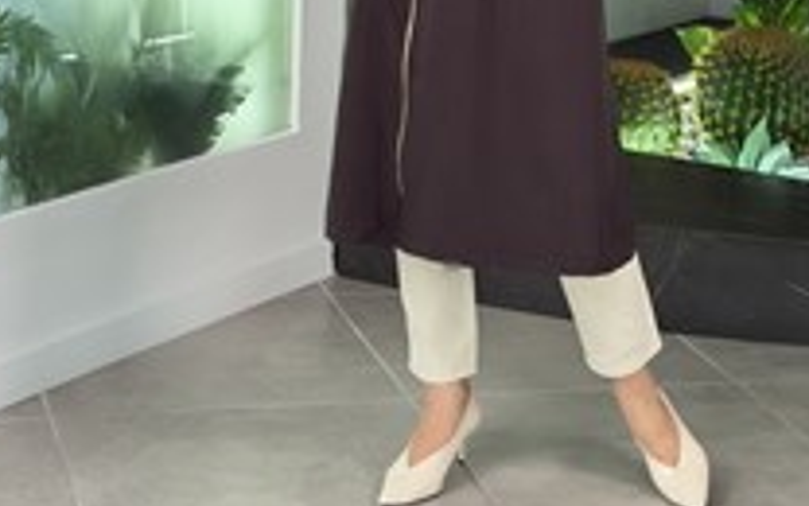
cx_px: 486
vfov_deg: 12.4
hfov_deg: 20.6
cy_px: -224
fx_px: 2227
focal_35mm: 101
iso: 125
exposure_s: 1/203
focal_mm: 6.76
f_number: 1.78
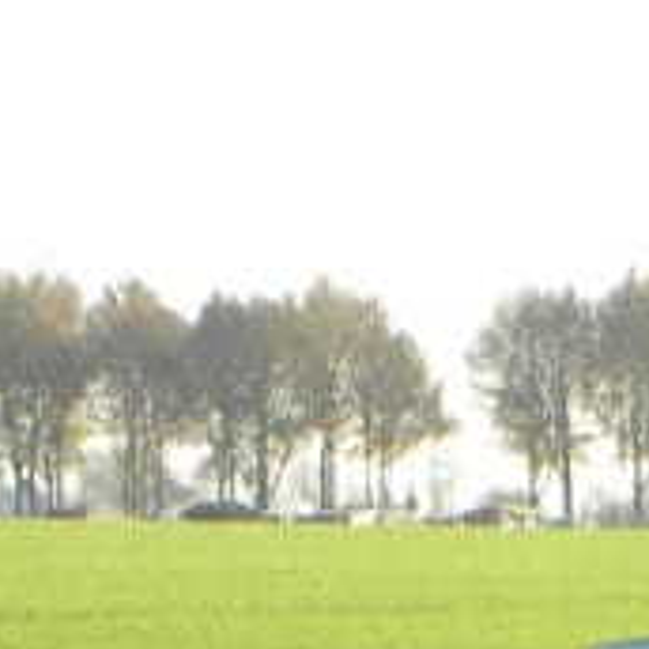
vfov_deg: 5.0
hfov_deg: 5.0
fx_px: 7360
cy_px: 1264
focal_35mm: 347
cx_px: 1113
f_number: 4
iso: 64
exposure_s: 1/155
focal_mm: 11.8
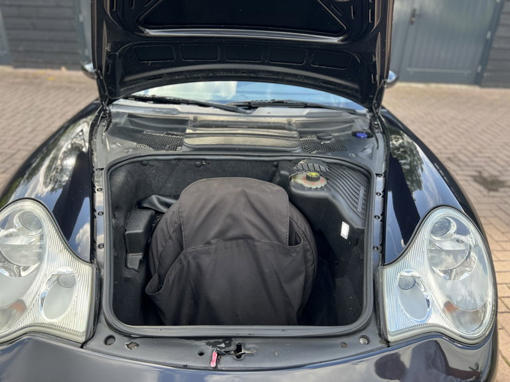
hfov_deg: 67.3
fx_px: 383
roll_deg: -0.2
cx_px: 255
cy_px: 191
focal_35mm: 26
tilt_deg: -26.6
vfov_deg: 53.1
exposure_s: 1/443
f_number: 1.5
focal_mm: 5.7
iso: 50
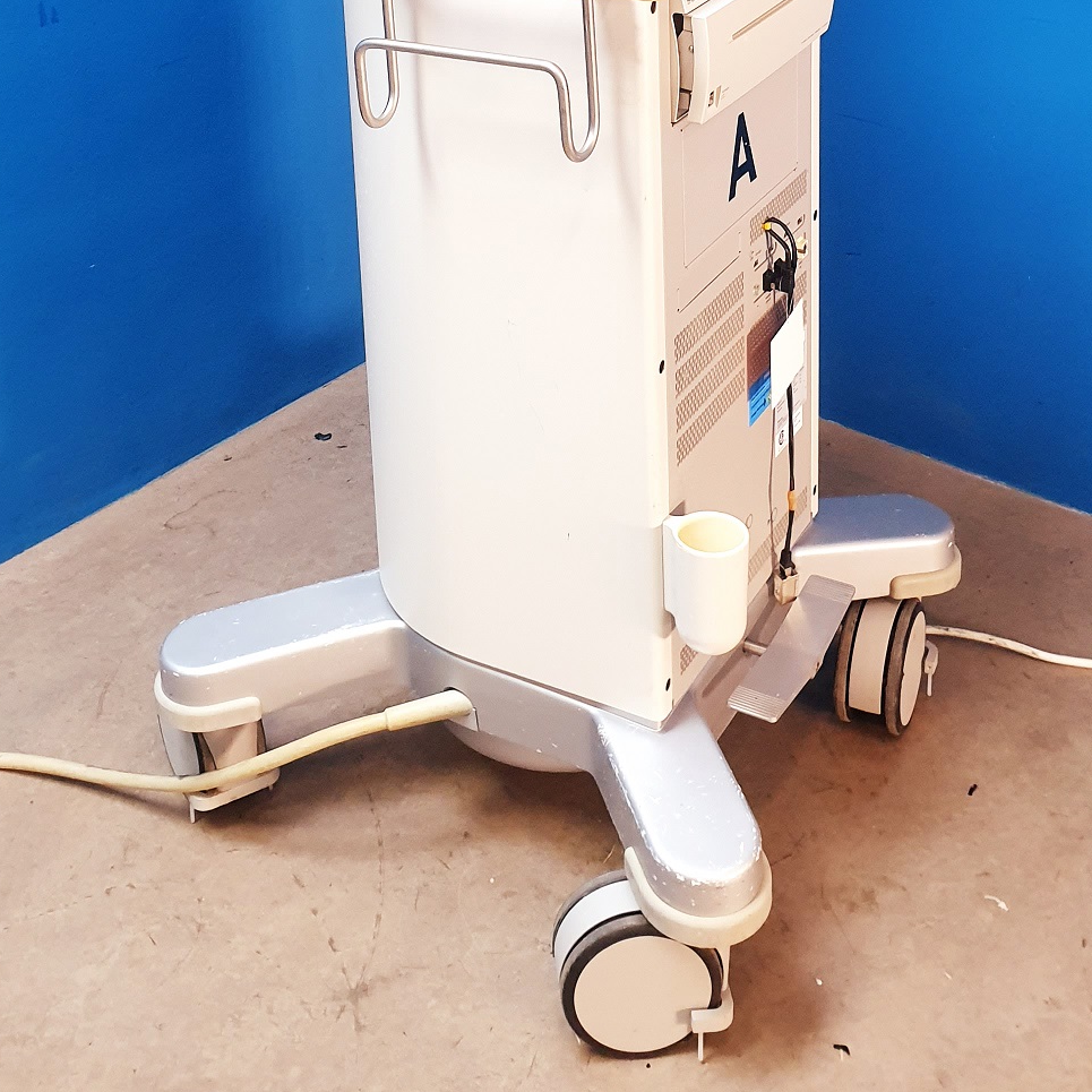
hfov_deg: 35.3
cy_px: -27
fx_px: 1713
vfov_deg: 32.2
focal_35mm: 48
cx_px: 495
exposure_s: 1/50
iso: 320
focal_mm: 4.3
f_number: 2.4
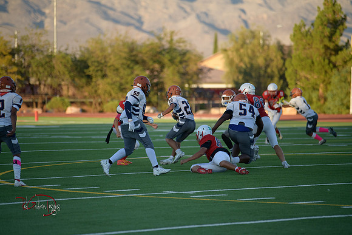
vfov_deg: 6.9
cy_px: 118
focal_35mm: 200
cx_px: 176
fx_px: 1956
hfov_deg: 10.3
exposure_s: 1/5000
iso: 1000
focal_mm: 200
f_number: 2.8
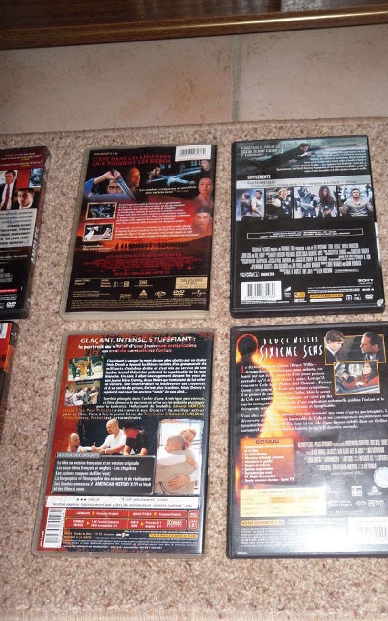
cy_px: 316
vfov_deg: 51.6
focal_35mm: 38
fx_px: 643
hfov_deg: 33.4
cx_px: 238
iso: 80
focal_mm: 6.3
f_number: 3.5
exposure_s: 1/45
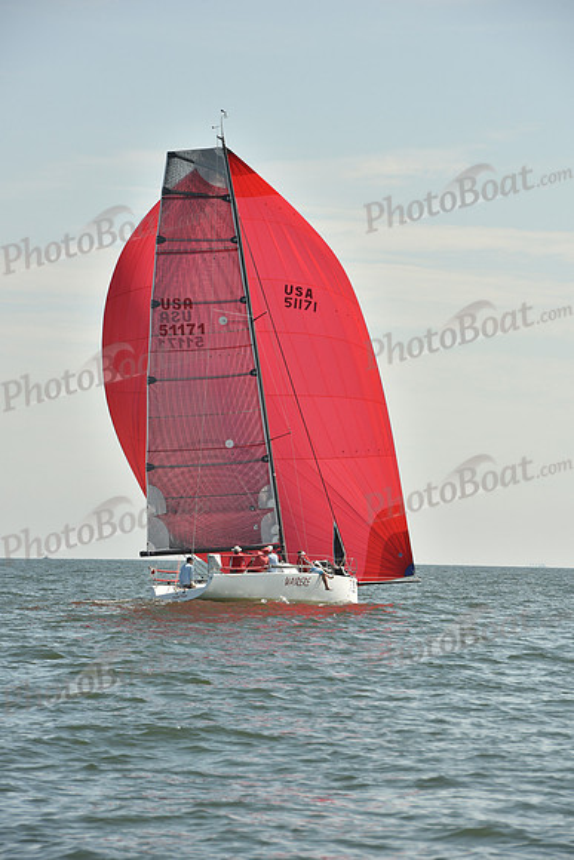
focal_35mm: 200
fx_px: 4780
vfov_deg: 10.3
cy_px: 430
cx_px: 287
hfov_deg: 6.9
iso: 320
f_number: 13
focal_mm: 200
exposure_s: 1/640
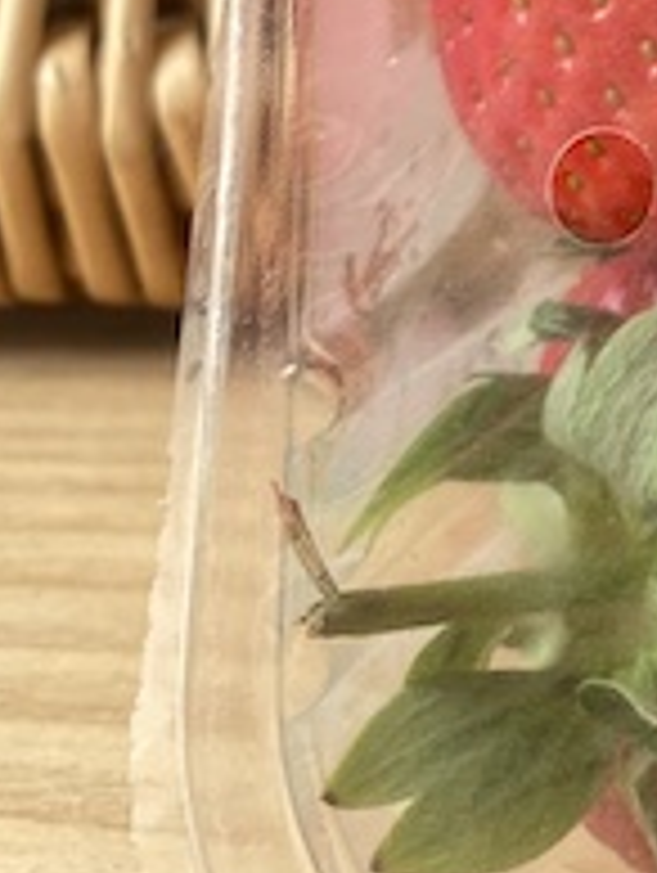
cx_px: 1174
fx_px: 2702
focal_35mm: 107
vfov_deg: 16.4
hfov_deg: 12.7
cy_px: -508
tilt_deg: -9.4
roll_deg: +0.2
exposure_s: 1/121
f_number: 1.8
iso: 50
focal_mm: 4.25
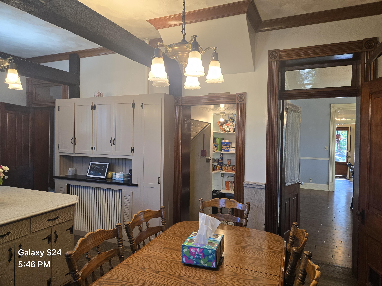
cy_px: 143
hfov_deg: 73.9
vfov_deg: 58.9
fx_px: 254
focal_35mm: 23
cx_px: 191
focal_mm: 5.4
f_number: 1.8
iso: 125
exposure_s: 1/120
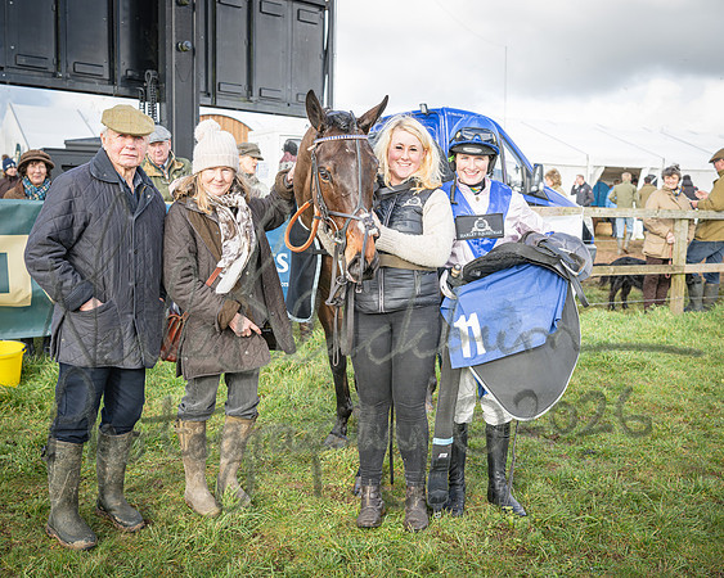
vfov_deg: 37.8
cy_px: 289
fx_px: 844
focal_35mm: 39
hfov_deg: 46.4
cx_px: 362
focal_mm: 35
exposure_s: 1/400
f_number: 4
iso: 200
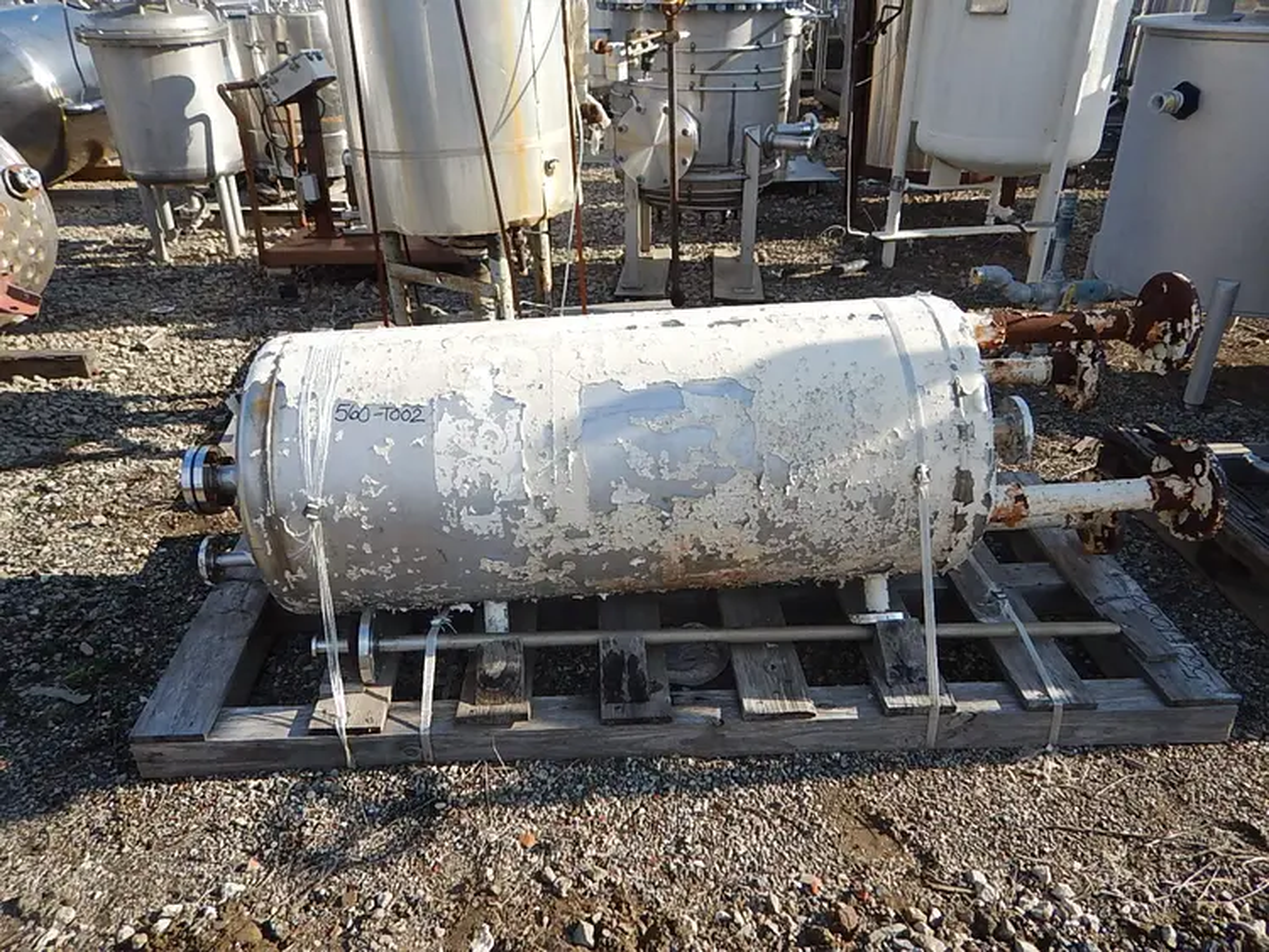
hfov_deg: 71.6
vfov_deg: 56.8
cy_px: 476
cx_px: 634
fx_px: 880
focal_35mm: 24
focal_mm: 4.3
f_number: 2.8
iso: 125
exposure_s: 1/1000
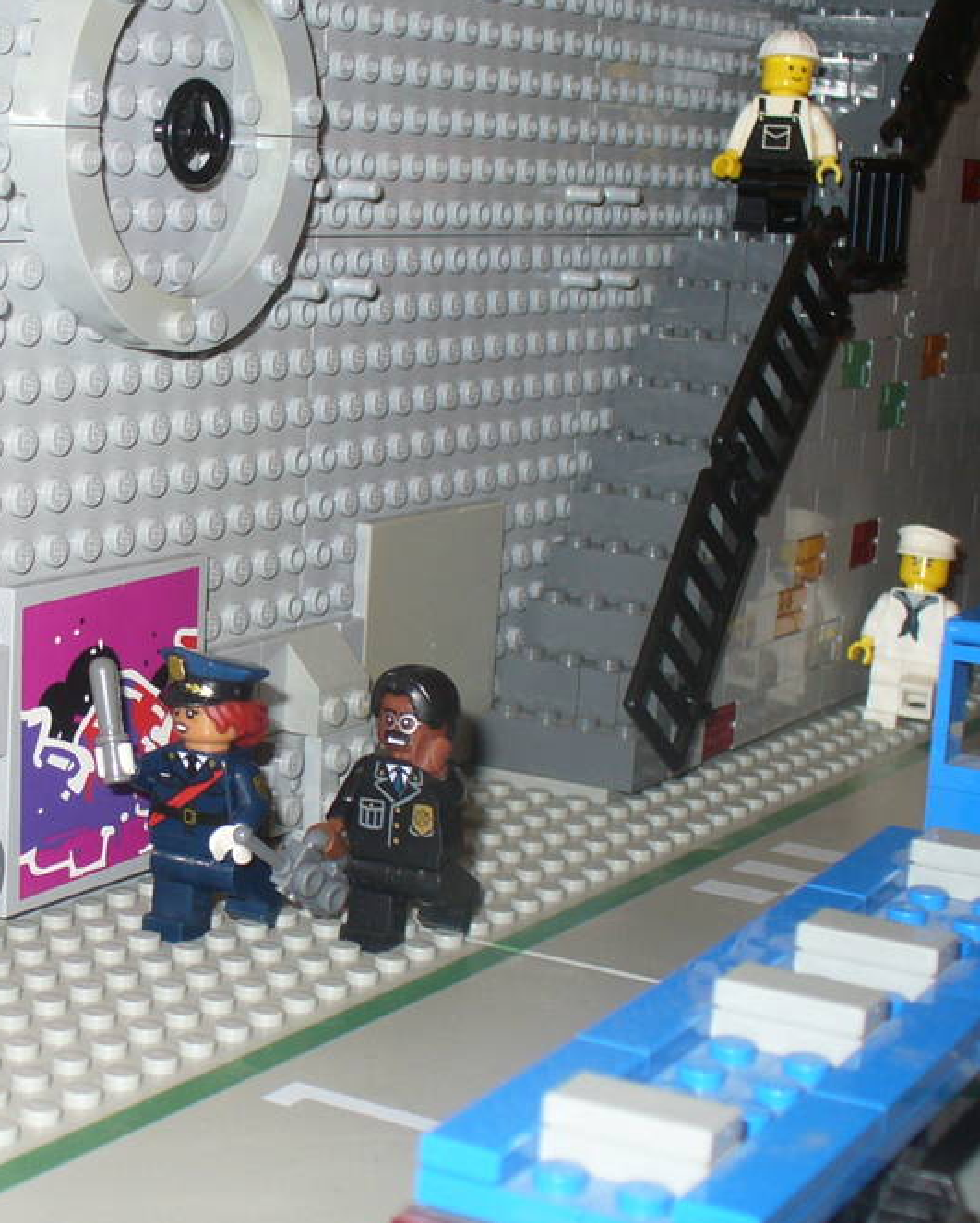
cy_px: 604
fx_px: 1775
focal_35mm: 49
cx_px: 279
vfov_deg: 38.0
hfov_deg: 30.5
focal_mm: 6.1
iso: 80
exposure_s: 1/30
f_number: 2.8
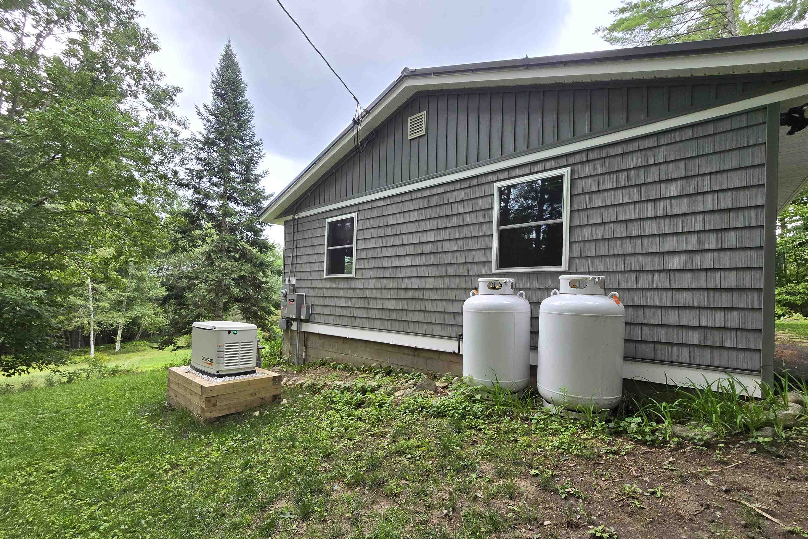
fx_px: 314
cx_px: 408
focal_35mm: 14
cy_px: 301
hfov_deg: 104.3
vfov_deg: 80.9
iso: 100
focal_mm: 2.2
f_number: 2.2
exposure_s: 1/359
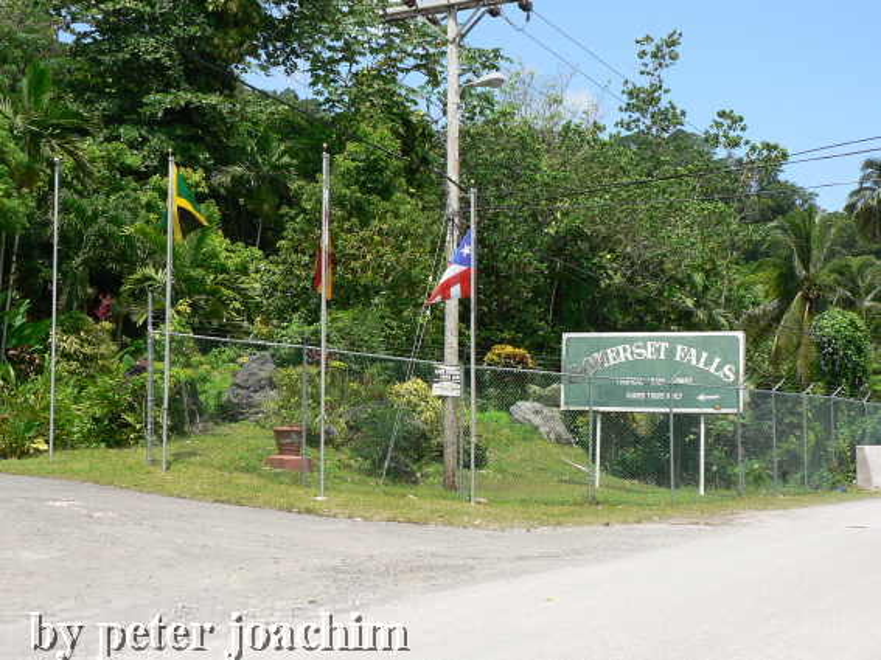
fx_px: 1527
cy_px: 330
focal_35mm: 60
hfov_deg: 32.2
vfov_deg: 24.4
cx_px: 440
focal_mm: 10.2
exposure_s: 1/500
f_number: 4
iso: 64
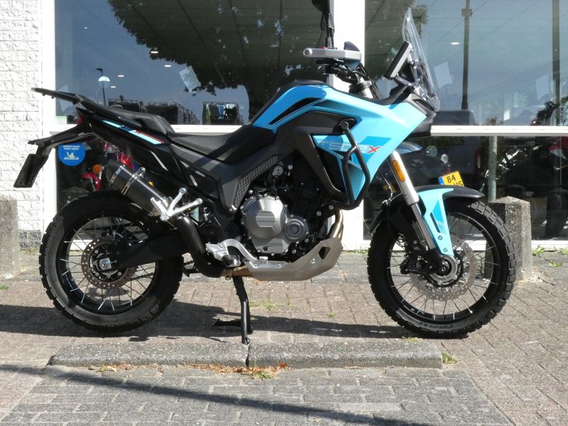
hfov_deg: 38.2
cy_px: 213
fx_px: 820
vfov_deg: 29.1
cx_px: 284
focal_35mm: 50
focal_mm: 9
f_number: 8
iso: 800
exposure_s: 1/1000
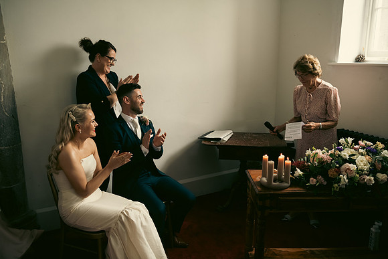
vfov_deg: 42.3
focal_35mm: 31
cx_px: 194
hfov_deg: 60.3
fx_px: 334
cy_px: 130
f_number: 3.5
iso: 800
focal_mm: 31
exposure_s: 1/160
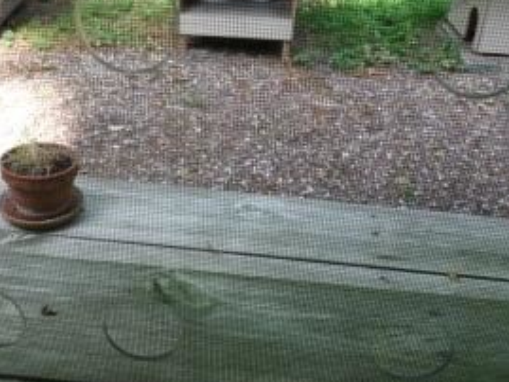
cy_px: 214
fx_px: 662
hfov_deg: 42.1
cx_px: 254
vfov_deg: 32.2
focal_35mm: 45
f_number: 2.8
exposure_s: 1/250
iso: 400
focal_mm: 4.8
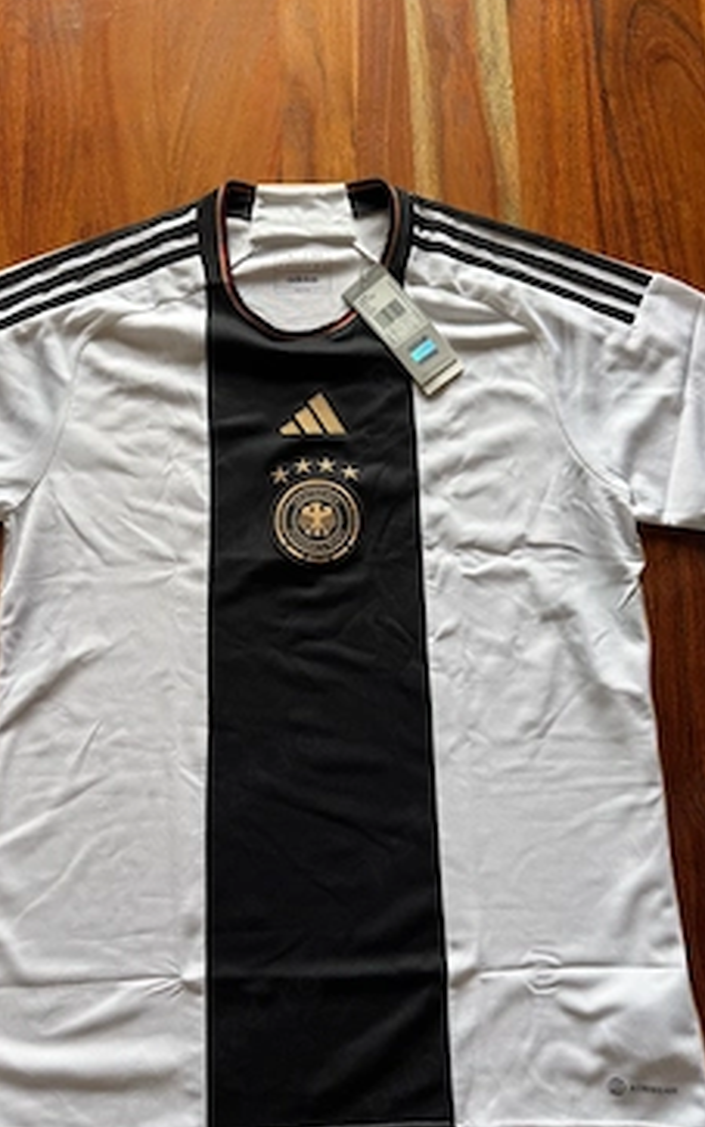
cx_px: 283
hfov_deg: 44.3
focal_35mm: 28
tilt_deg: -78.2
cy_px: 596
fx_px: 860
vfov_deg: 66.4
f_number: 1.78
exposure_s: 1/121
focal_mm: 6.76
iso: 100
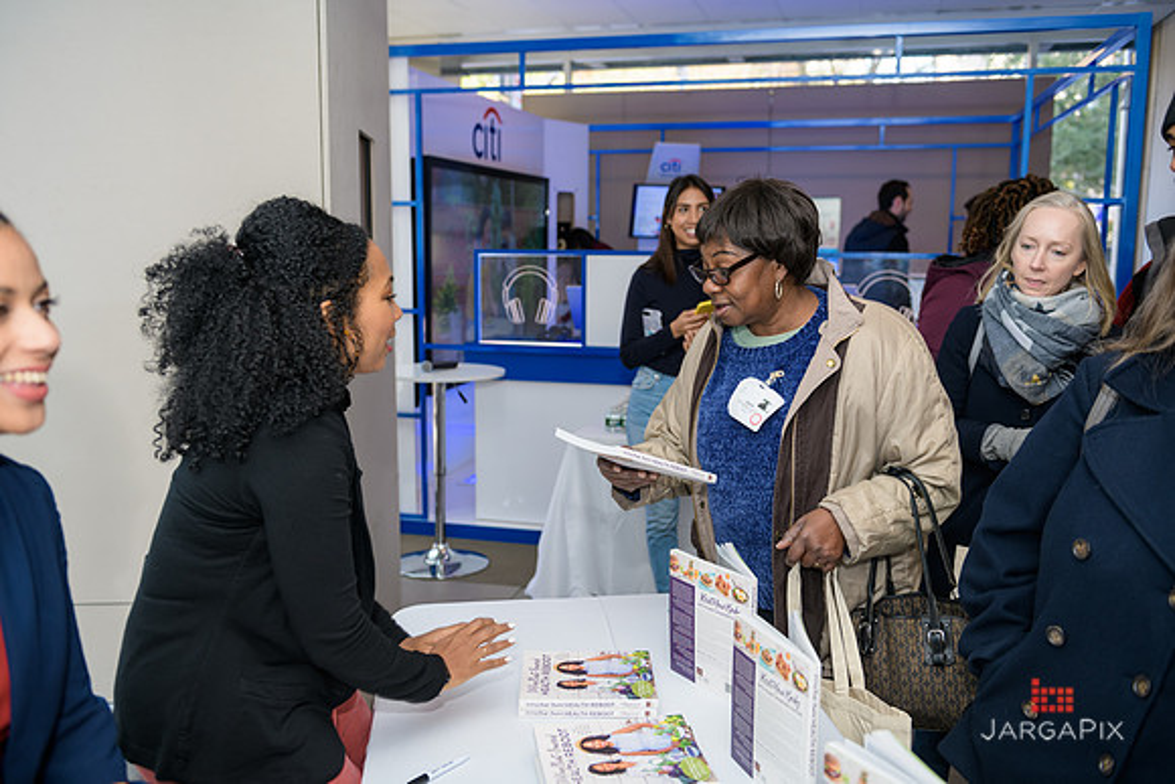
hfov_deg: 58.7
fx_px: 1045
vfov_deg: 41.1
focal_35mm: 32
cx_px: 588
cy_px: 392
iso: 200
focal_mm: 32
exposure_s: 1/125
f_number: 3.2
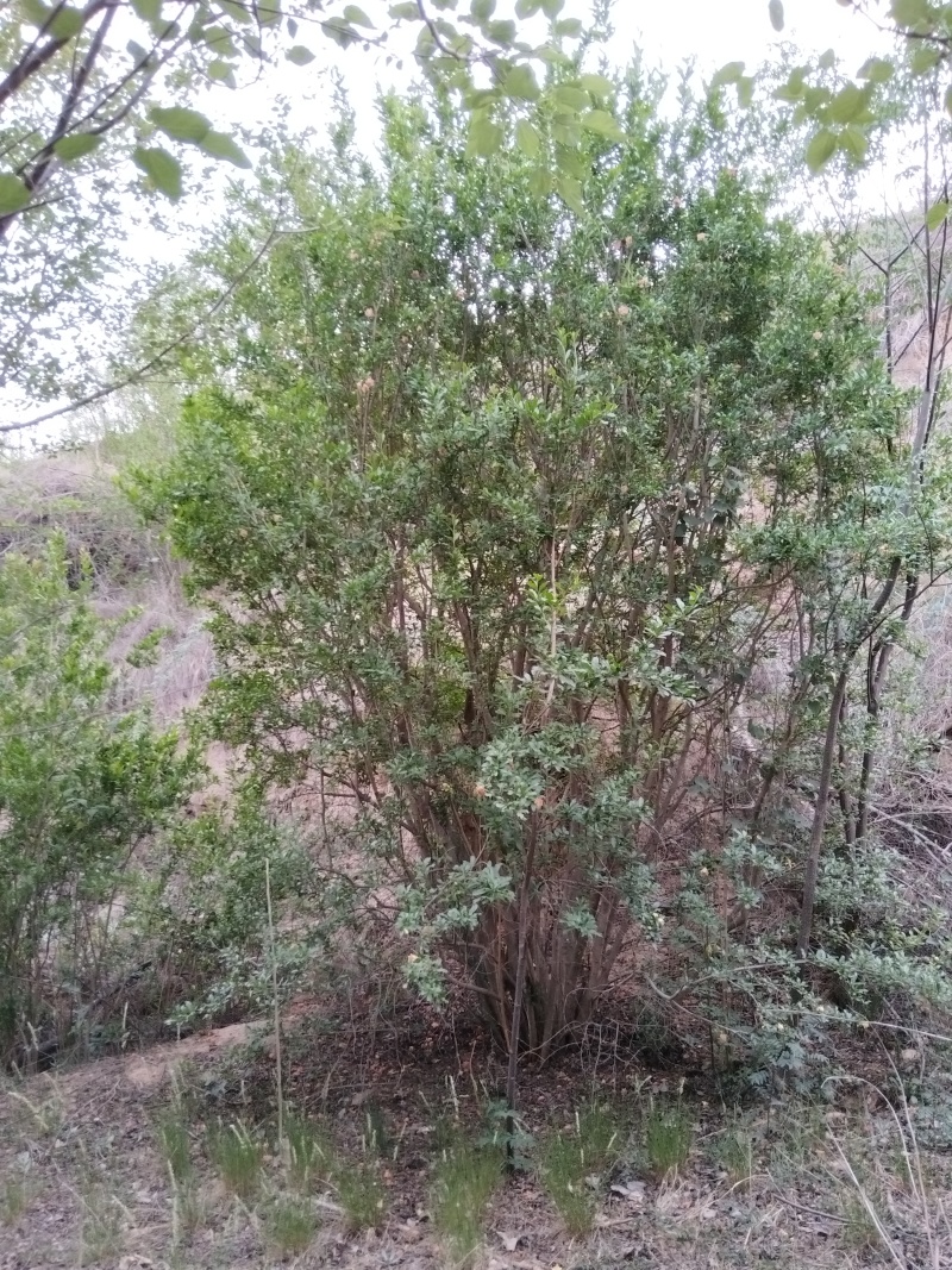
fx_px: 954
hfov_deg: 53.1
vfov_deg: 67.3
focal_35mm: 26
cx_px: 476
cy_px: 635
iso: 983
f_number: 1.9
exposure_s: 1/100
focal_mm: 4.95
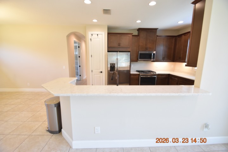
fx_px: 95
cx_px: 114
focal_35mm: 15
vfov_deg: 77.3
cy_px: 76
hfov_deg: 100.4
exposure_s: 1/90
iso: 800
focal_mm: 10
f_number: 3.5
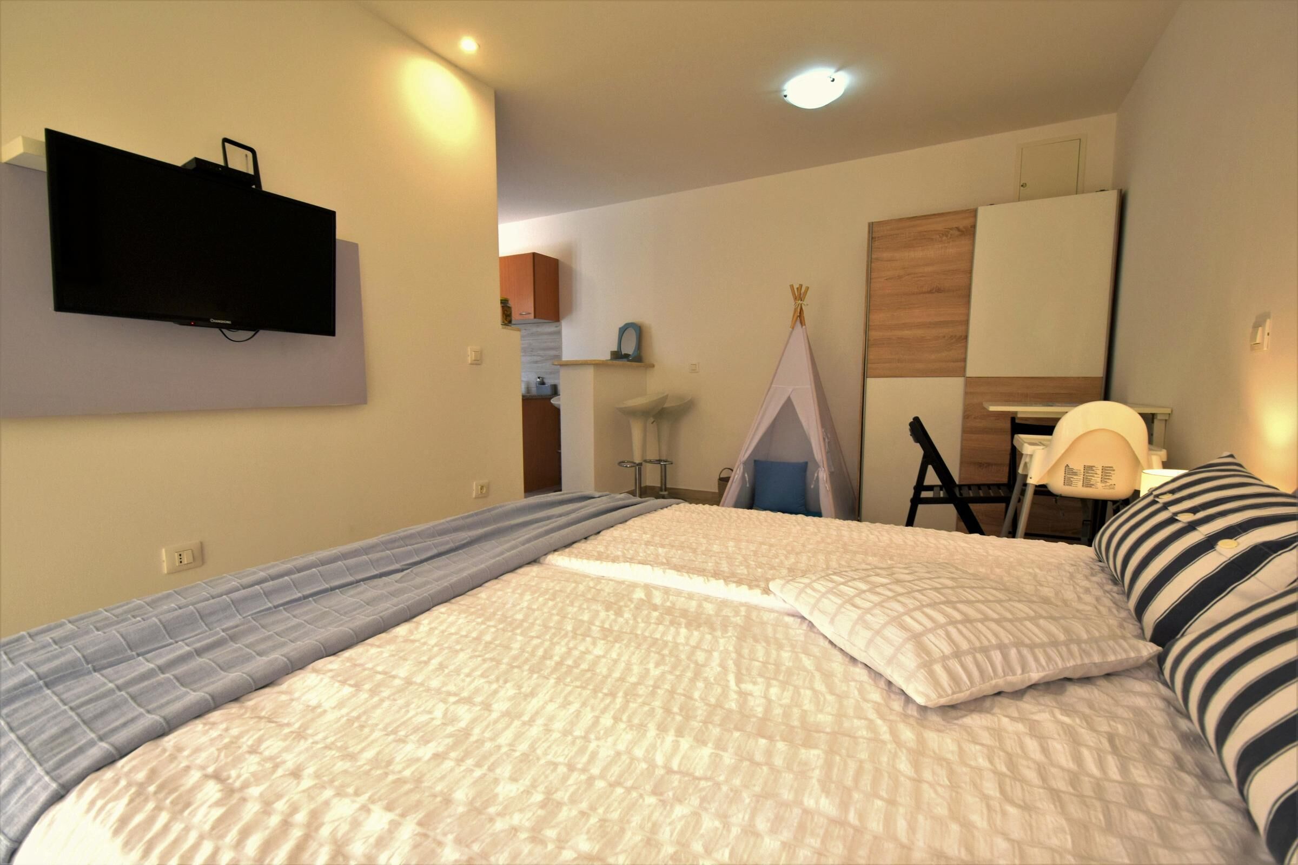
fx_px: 541
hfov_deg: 100.4
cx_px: 649
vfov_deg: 77.3
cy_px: 432
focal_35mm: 15
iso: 400
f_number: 5.6
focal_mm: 10
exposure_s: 1/125
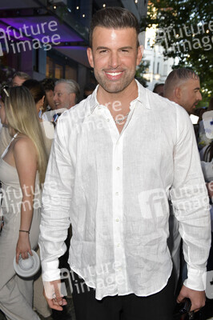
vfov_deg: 58.8
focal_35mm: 32
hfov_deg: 41.0
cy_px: 160
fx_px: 284
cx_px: 106
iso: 800
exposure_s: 1/250
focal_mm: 32
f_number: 6.3
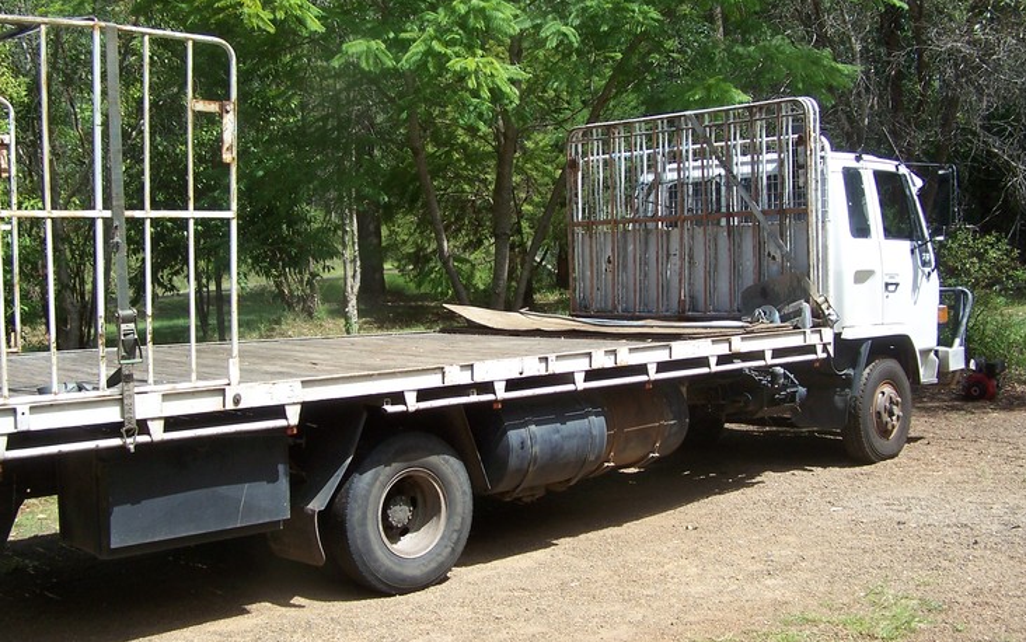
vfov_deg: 29.2
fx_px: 1231
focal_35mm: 44
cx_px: 471
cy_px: 322
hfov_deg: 45.2
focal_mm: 6.3
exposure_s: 1/750
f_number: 2.8
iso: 80
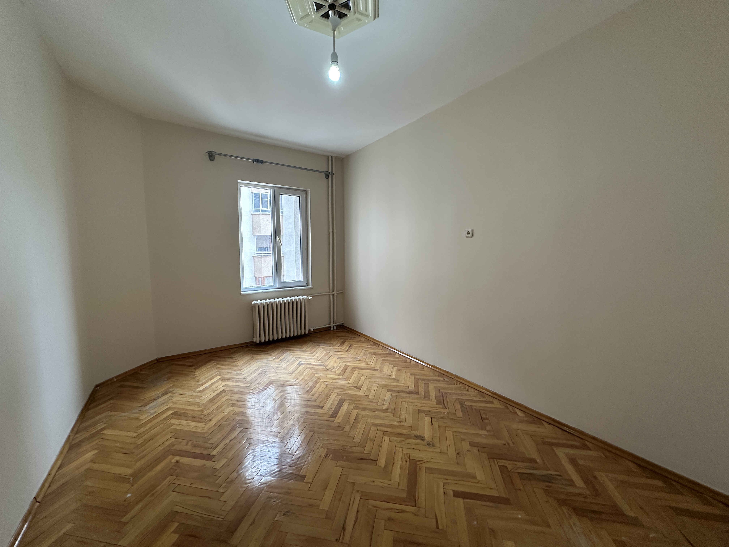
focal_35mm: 14
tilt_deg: -6.2
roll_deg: +0.1
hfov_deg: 102.1
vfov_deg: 85.7
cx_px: 364
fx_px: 295
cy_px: 274
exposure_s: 1/100
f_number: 2.2
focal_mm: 2.22
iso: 160
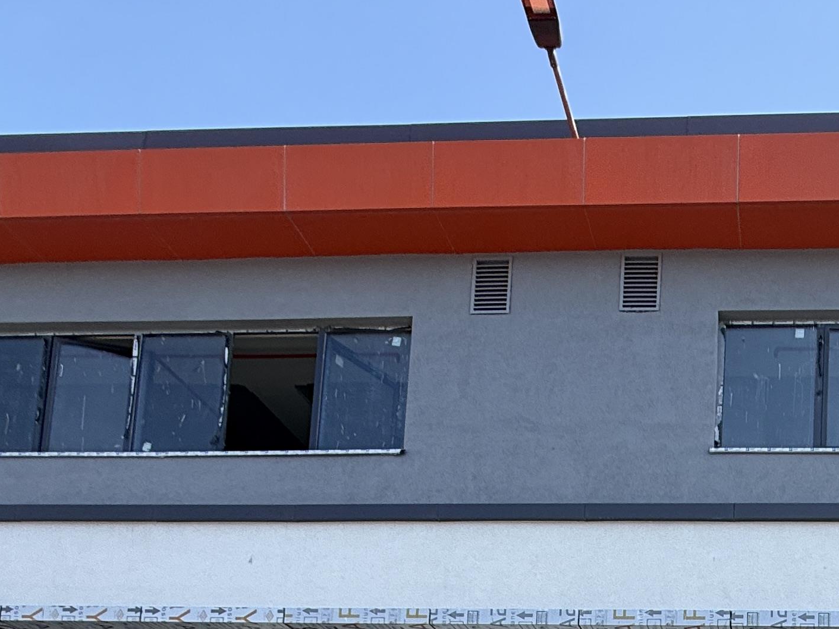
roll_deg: -1.6
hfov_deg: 43.0
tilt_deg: +5.1
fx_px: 969
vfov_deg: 28.0
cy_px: 868
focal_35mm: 40
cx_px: 750
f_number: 2.2
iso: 50
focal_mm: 2.22
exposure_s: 1/585
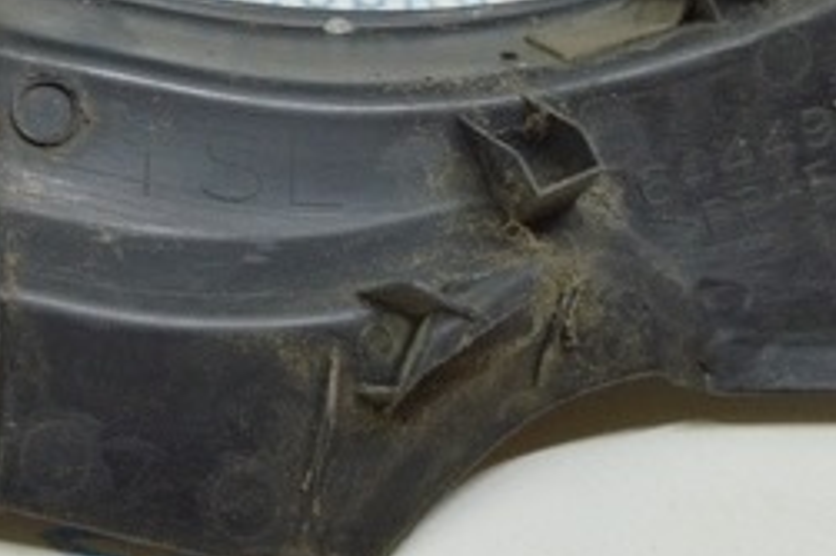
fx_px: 3830
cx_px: -63
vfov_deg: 8.3
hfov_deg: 12.3
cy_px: 108
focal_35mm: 165
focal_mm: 27
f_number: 4
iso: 400
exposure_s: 1/60
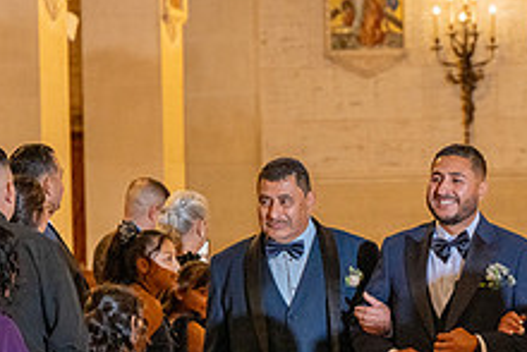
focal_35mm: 242
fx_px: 3545
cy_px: 415
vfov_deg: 5.7
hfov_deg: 8.5
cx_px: 446
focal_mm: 92
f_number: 4.5
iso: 2000
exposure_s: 1/200
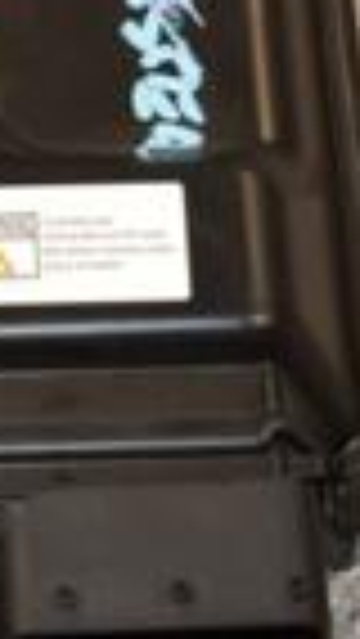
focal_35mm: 186
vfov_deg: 11.6
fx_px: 3153
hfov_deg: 6.4
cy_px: 207
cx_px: -194
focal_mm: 28
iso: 800
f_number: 8
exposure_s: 1/200
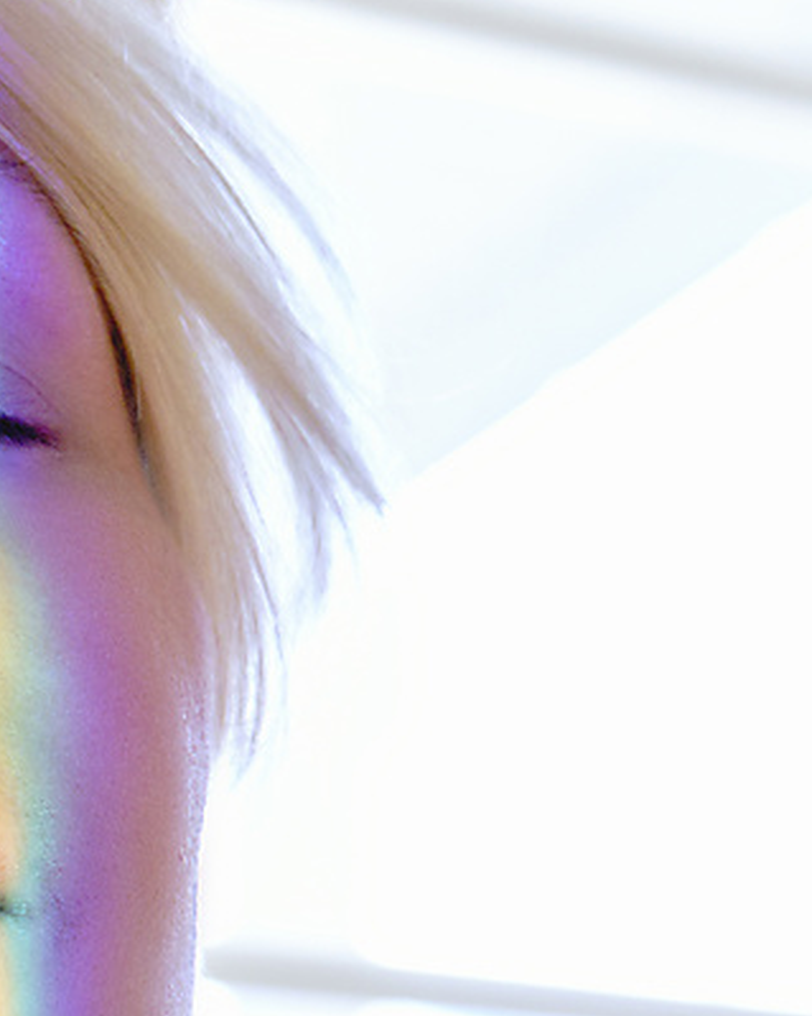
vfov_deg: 10.6
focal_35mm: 179
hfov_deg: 8.4
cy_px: 1252
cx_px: -565
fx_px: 5379
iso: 250
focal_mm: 40
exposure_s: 1/125
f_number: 3.5
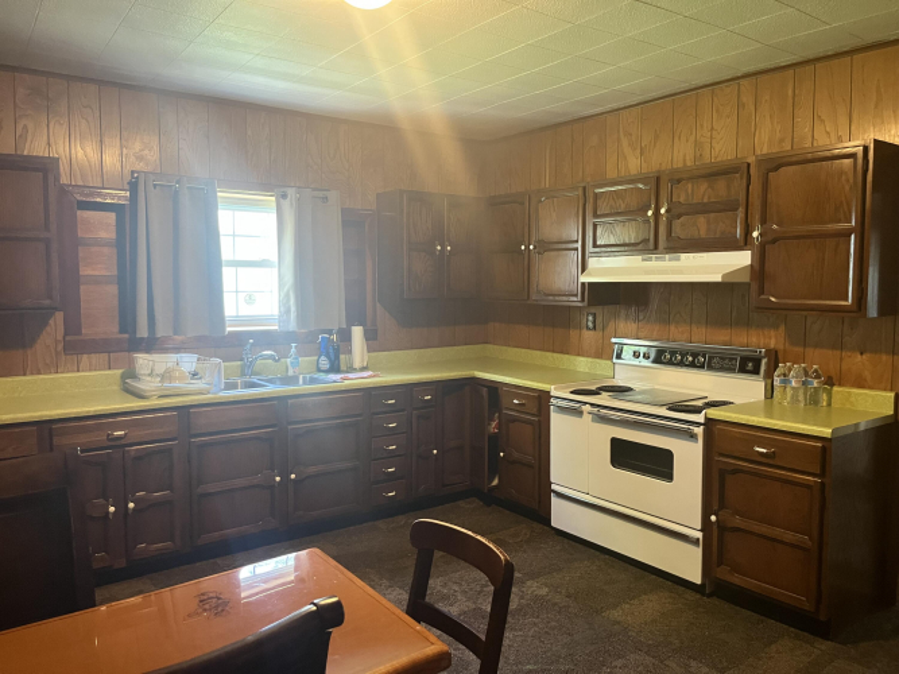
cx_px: 450
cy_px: 337
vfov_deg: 53.0
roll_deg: +0.0
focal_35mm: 26
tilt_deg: -4.0
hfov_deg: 67.3
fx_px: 675
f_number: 1.6
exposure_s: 1/60
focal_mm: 5.1
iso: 500
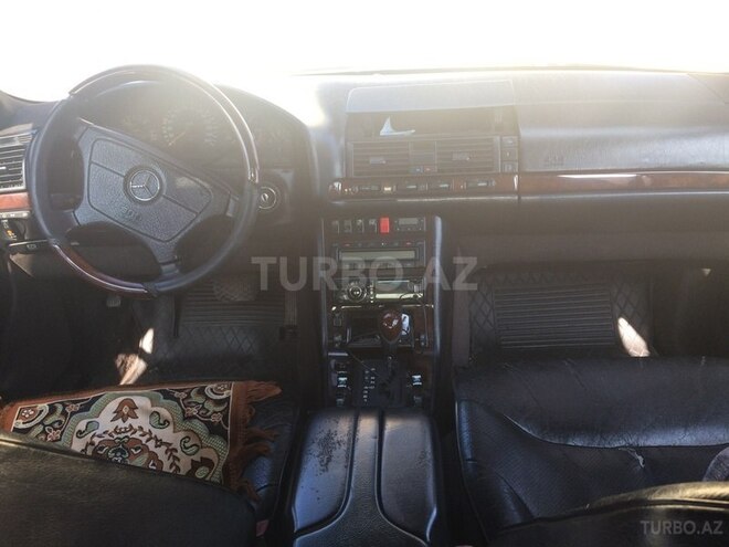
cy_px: 274
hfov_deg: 61.7
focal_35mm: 29
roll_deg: +3.4
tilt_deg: -21.9
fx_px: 611
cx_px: 364
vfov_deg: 48.2
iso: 50
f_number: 2.2
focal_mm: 4.15
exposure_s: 1/100
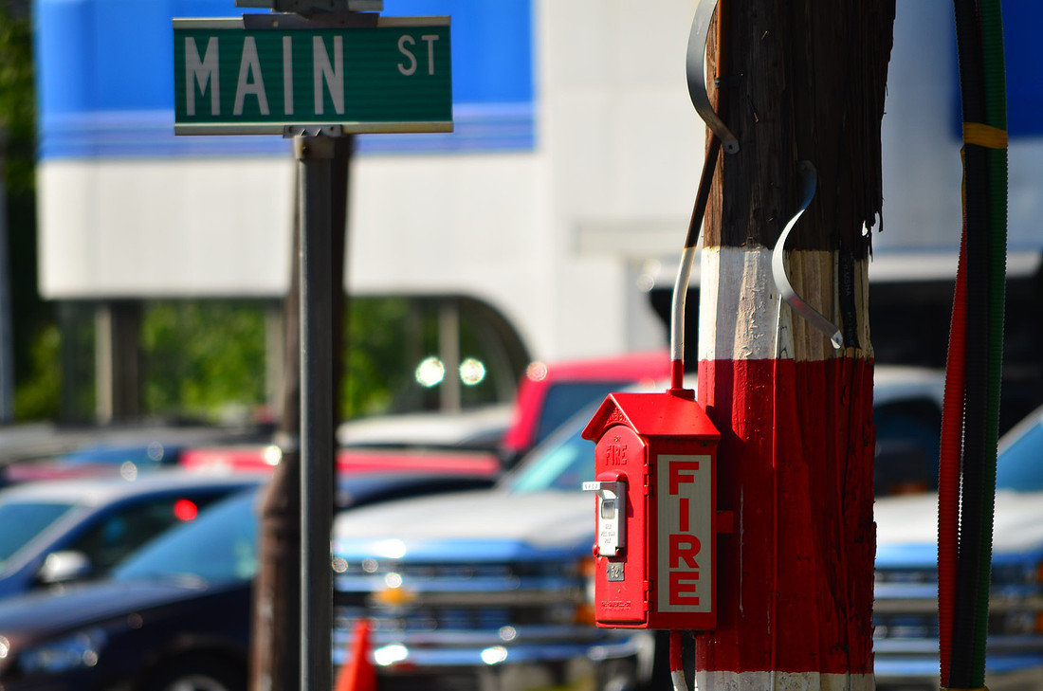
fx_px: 13013
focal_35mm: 450
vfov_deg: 3.0
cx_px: 522
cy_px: 346
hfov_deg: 4.6
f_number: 5.6
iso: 100
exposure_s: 1/400
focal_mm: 300
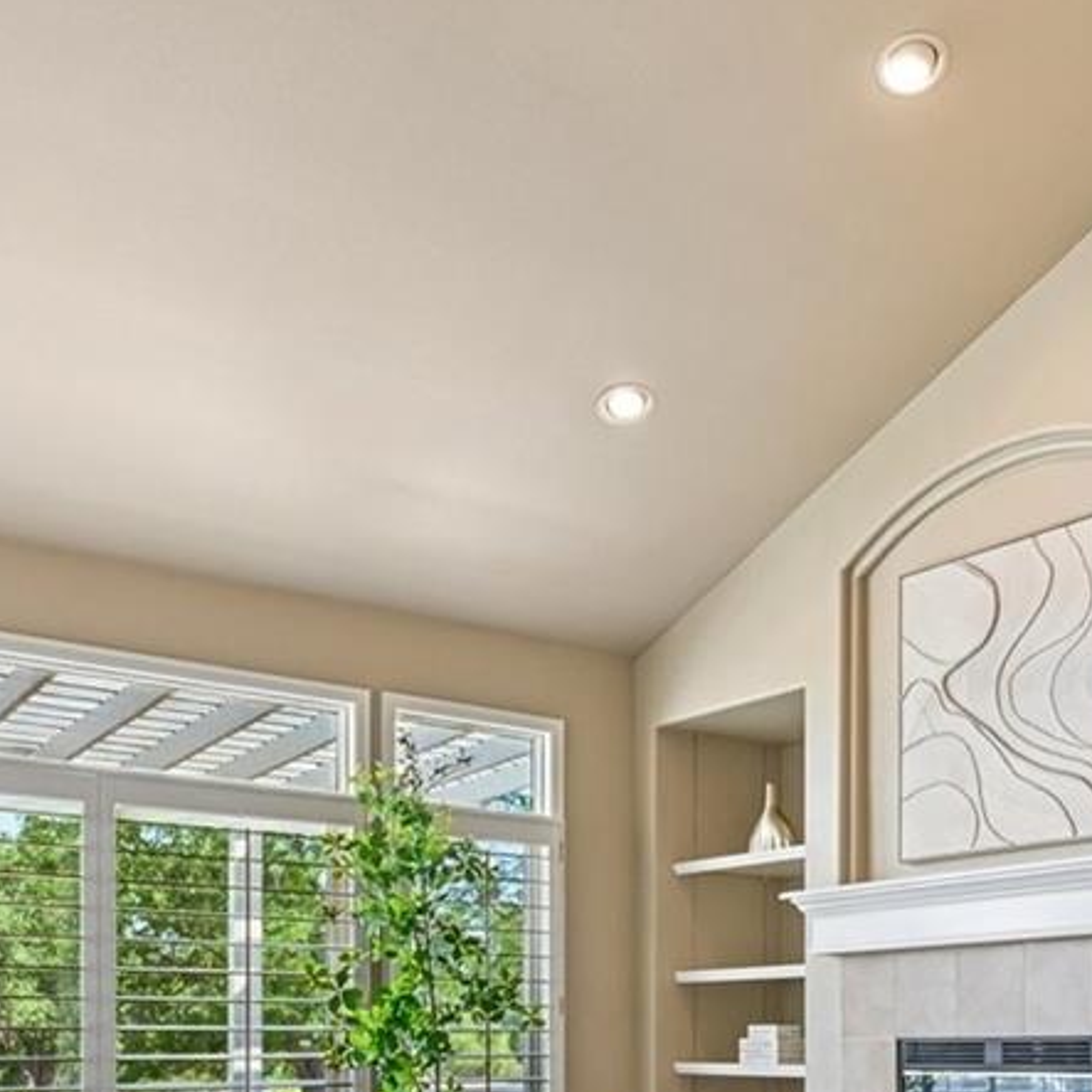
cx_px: 964
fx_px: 1535
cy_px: 1023
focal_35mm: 43
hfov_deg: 36.9
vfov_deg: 36.3
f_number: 6.3
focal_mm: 14
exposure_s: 1/15
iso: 100
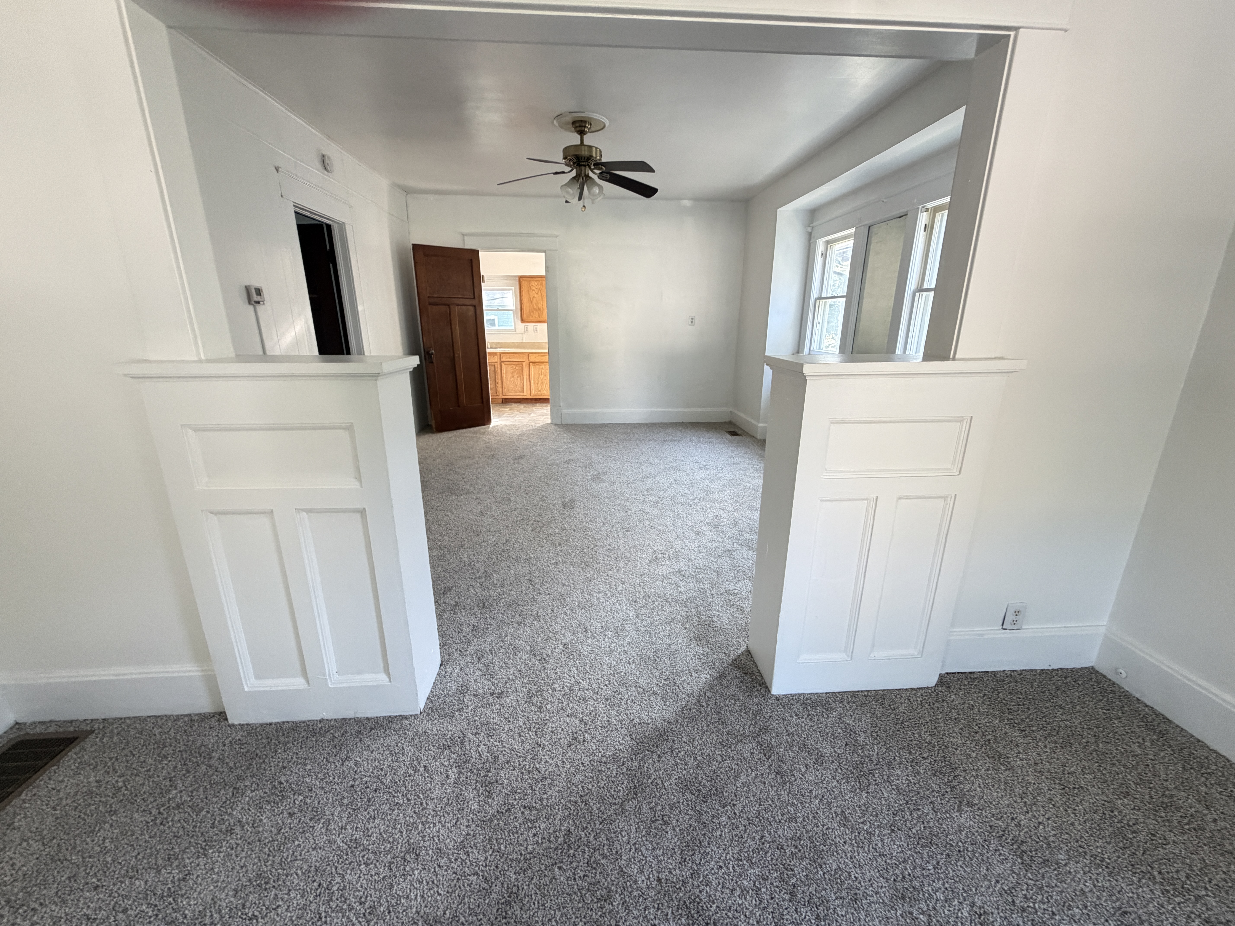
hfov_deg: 102.1
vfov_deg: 85.7
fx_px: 499
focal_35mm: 14
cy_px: 463
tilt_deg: -15.2
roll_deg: +0.9
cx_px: 618
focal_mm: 2.22
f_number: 2.2
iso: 320
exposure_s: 1/67
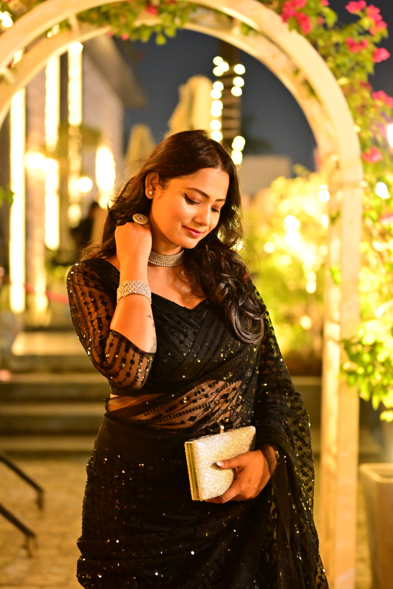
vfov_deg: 27.0
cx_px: 196
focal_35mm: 75
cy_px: 294
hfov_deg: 18.2
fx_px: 1228
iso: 1600
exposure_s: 1/25
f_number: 1.8
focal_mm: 50
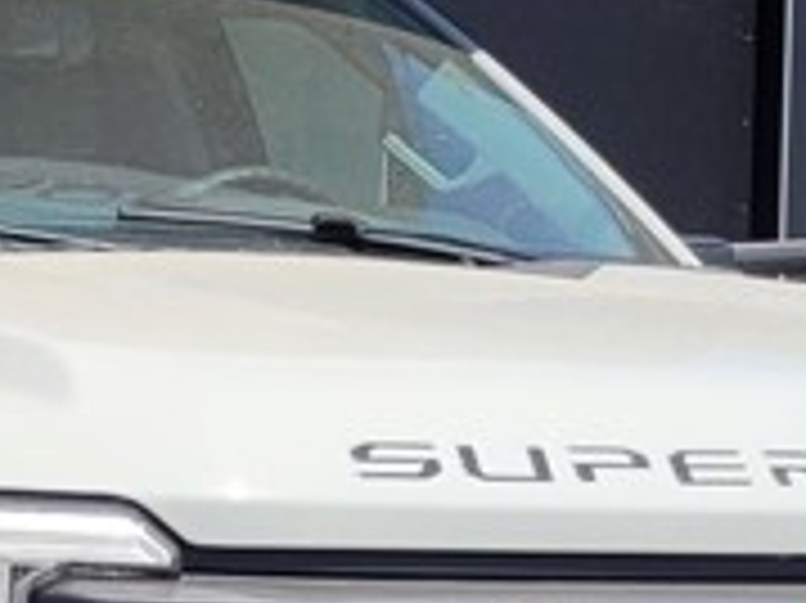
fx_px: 3467
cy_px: 306
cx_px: -158
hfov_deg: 12.9
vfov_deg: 9.9
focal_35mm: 149
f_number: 1.8
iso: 40
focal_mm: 5.4
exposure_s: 1/1910
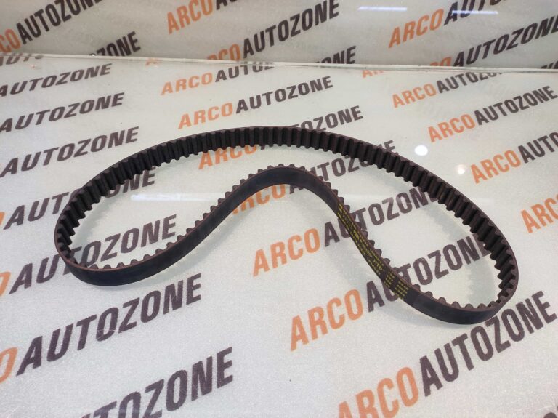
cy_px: 209
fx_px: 274
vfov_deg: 74.7
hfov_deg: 91.1
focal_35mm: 17
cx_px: 279
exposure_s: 1/33
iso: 182
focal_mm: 4.74
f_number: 1.79
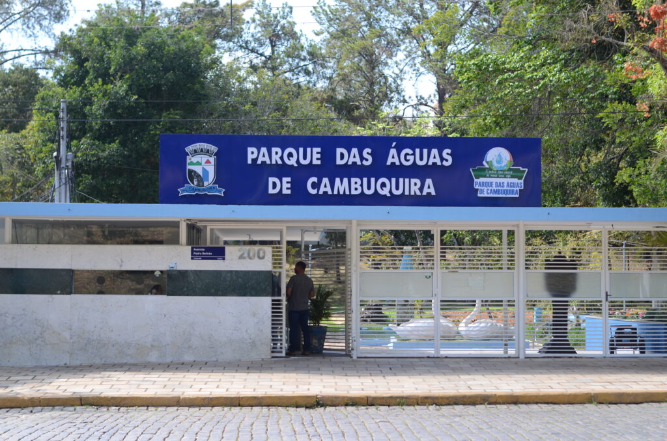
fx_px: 1387
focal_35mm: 75
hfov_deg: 27.0
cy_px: 220
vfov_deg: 18.1
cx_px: 334
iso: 100
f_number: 3.2
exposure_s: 1/500
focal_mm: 50
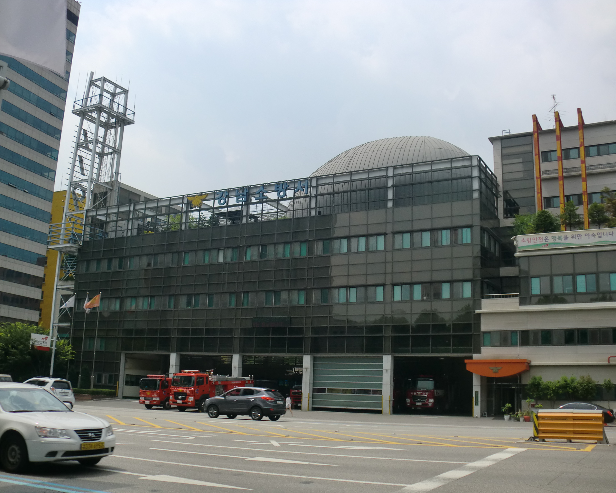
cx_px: 325
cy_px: 248
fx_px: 675
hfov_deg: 49.1
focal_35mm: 37
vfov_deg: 40.1
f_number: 7.8
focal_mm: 6.3
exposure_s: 1/250
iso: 64
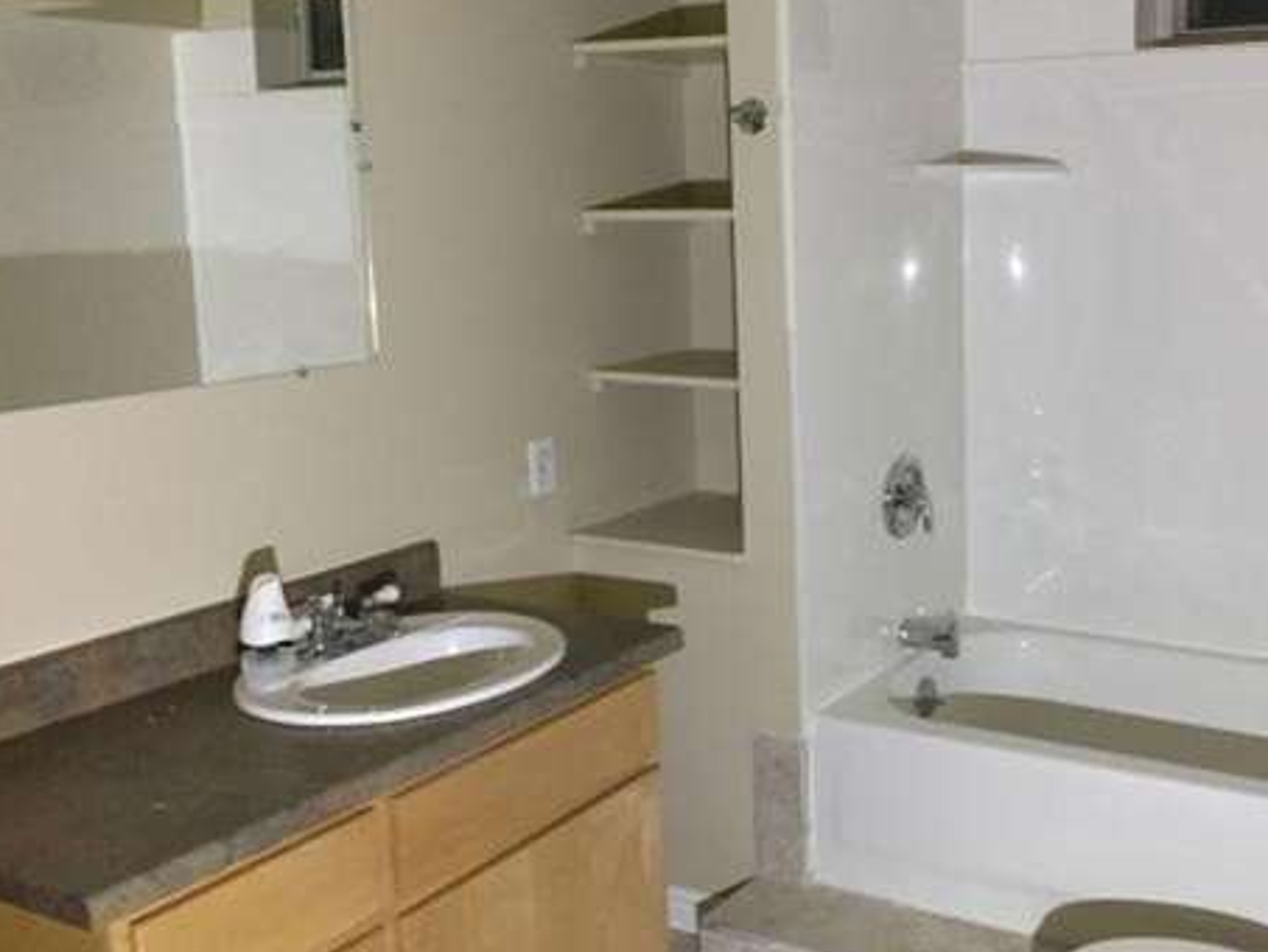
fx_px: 1502
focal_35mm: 41
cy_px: 437
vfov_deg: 35.1
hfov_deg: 45.0
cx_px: 865
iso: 160
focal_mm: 4.15
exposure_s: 1/30
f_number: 2.2
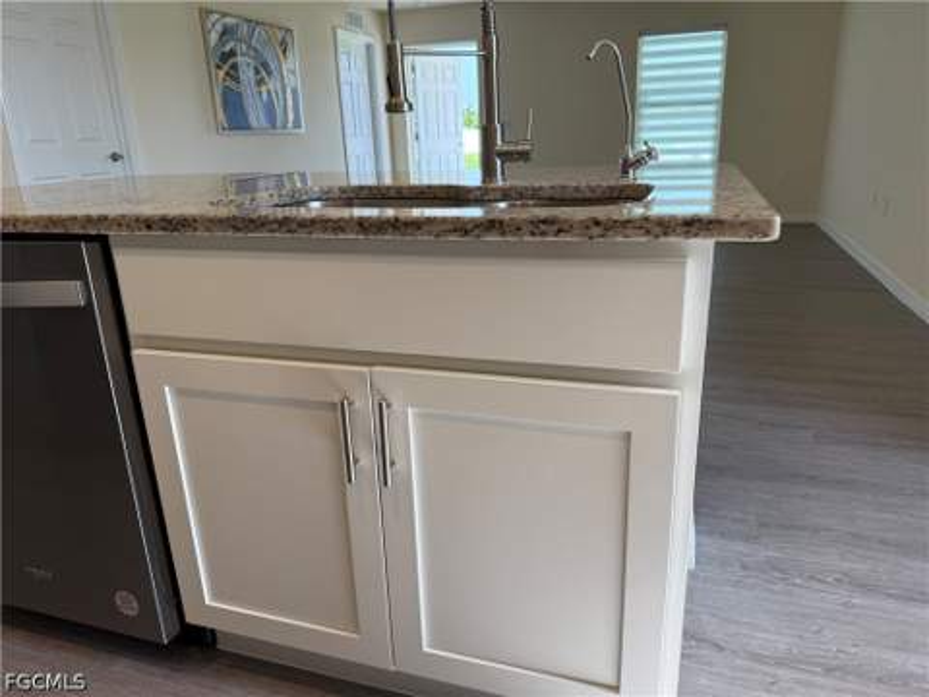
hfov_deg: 71.6
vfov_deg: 56.8
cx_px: 464
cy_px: 348
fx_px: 644
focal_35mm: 24
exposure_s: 1/321
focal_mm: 6.76
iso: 100
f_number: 1.78
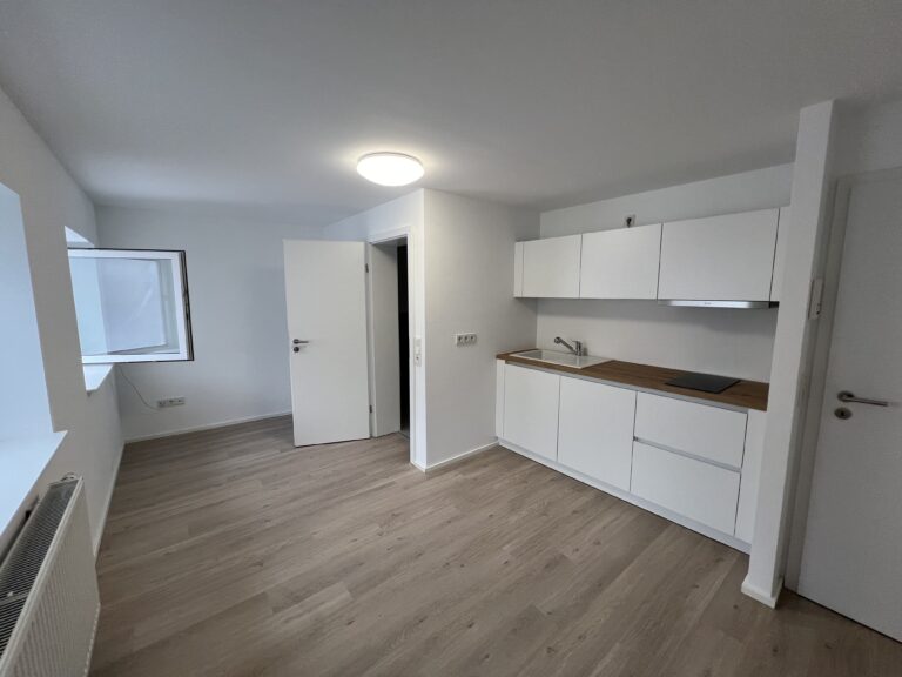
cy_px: 338
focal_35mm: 13
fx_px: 339
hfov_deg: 106.2
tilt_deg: -7.8
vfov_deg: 89.9
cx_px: 451
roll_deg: -0.4
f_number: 1.8
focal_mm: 1.57
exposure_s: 1/100
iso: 100
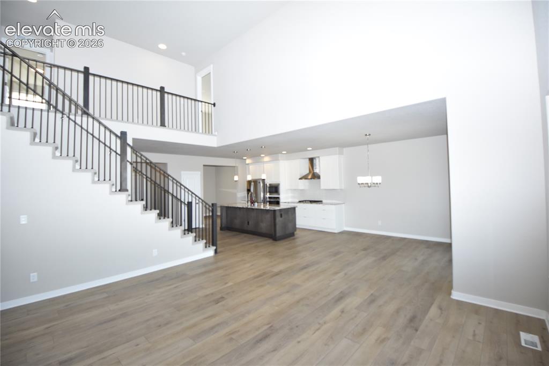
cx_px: 274
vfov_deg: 77.3
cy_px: 183
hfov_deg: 100.4
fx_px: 229
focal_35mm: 15
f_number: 3.5
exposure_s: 1/250
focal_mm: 10
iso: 500
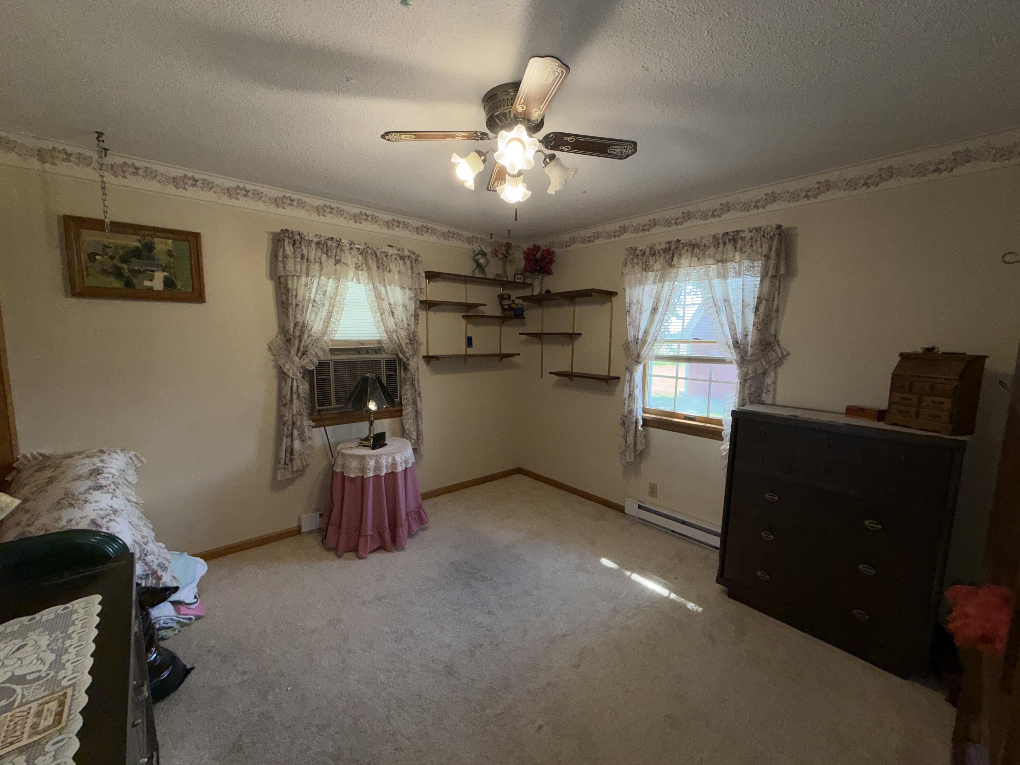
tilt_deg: -6.0
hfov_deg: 102.1
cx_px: 510
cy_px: 382
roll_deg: -1.4
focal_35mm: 14
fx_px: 413
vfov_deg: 85.7
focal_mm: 2.22
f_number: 2.2
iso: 64
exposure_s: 1/120
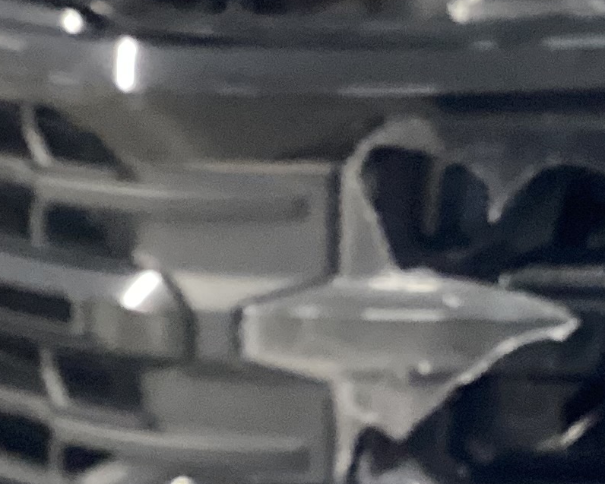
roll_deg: +3.0
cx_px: 445
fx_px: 2221
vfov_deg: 12.4
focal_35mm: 124
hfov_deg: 15.5
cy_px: 348
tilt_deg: -24.6
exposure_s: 1/25
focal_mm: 3.3
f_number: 2.4
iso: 500
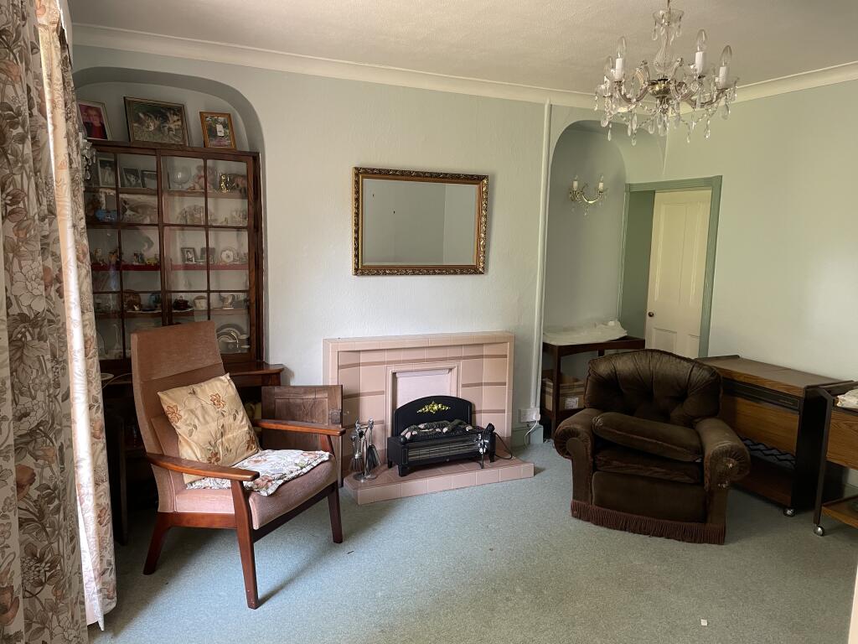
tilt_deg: -8.5
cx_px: 429
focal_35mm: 26
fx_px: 644
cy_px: 322
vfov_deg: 53.1
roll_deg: -1.4
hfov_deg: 67.3
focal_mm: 4.2
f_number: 1.6
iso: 125
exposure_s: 1/84
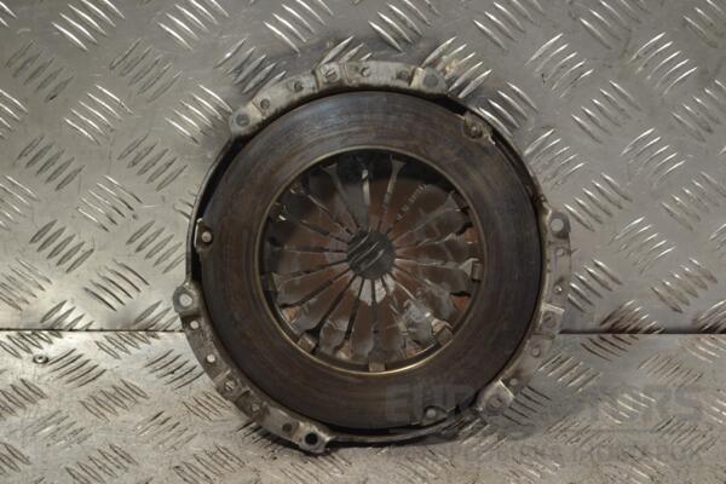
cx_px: 363
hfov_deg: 24.6
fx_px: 1664
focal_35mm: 82
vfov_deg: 16.6
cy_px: 242
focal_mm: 55
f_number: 5.6
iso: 500
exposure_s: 1/60
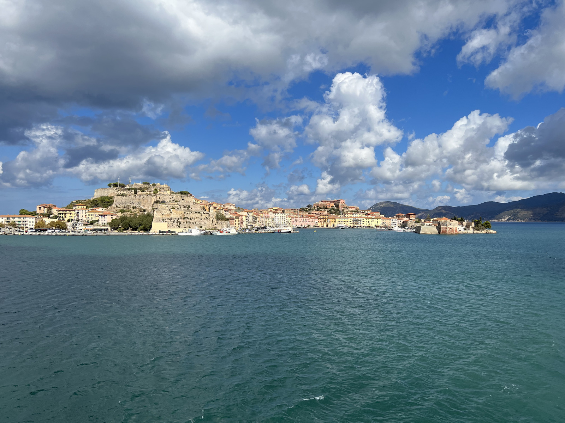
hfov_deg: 67.3
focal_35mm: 26
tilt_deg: -0.3
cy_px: 212
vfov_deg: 53.1
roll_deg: -0.1
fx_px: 424
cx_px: 282
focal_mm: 5.7
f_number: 1.5
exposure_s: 1/7463
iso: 50
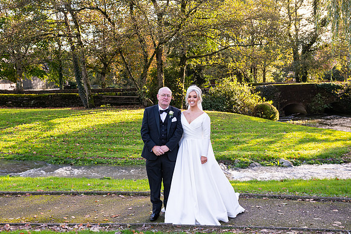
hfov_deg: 46.4
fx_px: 410
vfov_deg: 31.9
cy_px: 117
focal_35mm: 42
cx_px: 176
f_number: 6.3
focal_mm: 42
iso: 500
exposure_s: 1/160
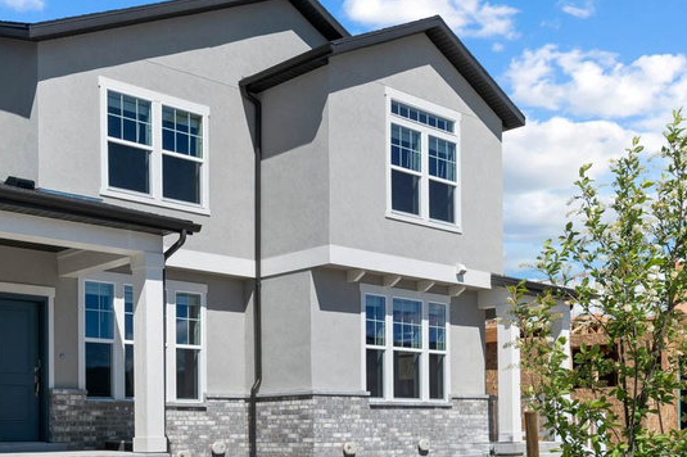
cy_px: 328
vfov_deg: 30.1
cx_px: 127
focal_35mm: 44
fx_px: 839
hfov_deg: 42.3
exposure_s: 1/800
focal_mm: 23
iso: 320
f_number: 8
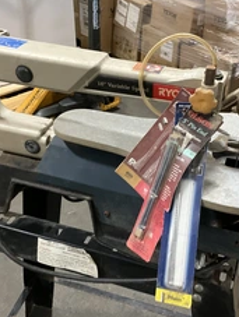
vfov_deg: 37.4
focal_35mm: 51
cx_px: 133
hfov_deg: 28.6
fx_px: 468
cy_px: 149
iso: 320
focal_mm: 3
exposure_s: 1/40
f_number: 1.8
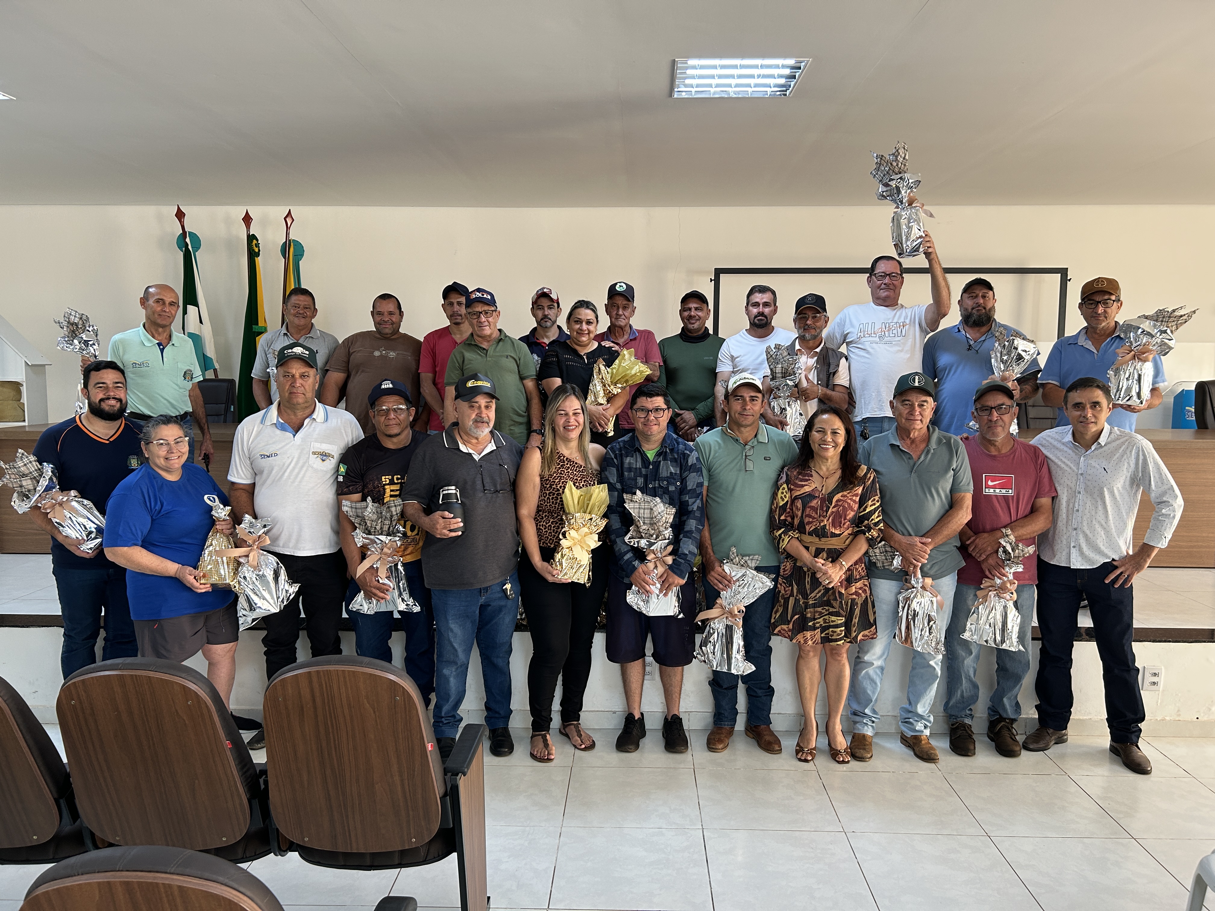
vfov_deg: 53.1
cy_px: 456
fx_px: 913
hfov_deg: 67.3
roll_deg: +0.6
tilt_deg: -6.0
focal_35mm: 26
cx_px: 608
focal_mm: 5.7
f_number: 1.5
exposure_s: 1/60
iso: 80
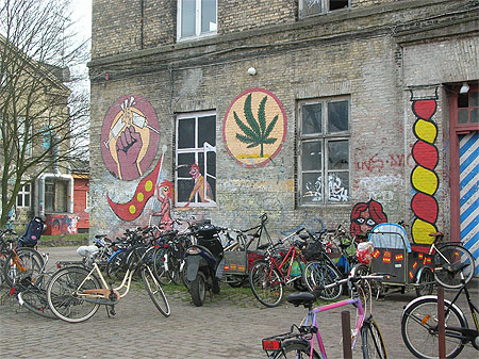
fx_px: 747
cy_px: 180
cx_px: 240
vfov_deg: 27.0
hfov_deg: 35.6
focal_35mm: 54
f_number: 3.4
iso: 50
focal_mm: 9.1
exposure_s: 1/93.5
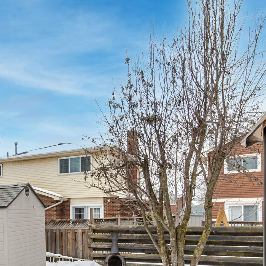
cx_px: -4
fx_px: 304
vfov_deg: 44.0
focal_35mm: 35
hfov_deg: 40.8
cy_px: 227
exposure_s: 1/250
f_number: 6.3
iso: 80
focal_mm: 10
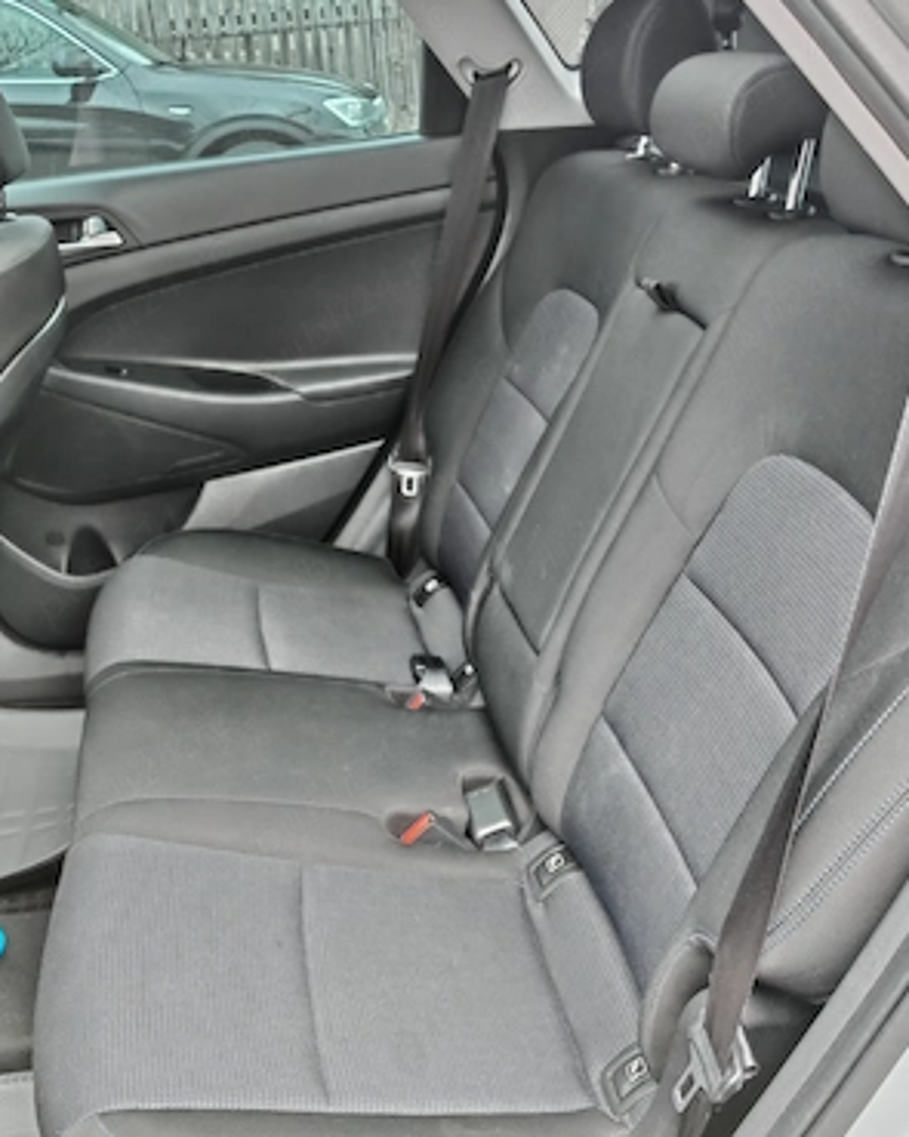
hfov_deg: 40.1
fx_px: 1245
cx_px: 459
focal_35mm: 37
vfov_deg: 49.1
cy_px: 598
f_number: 2
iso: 250
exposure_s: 1/100
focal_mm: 6.83
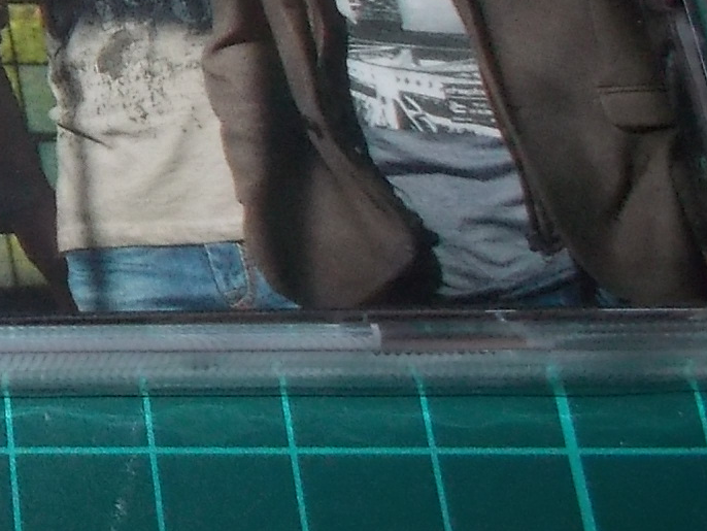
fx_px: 1961
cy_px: -189
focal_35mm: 96
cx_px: -272
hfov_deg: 18.6
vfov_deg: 14.6
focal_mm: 4.1
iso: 200
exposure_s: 1/30
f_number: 3.3
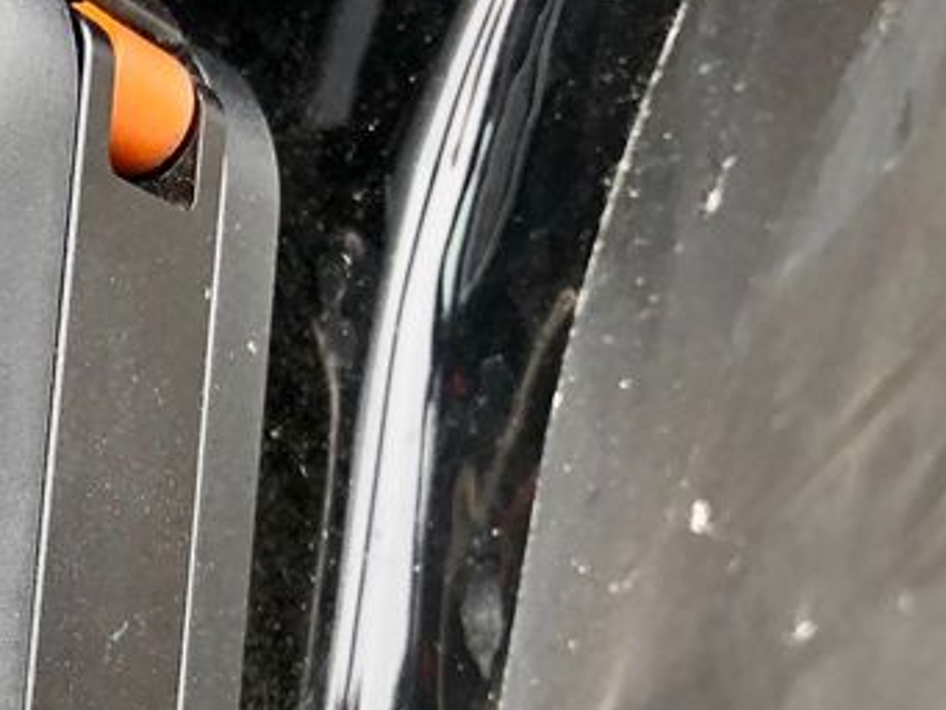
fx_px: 2870
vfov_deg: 13.7
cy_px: 854
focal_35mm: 105
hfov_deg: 17.1
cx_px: -424
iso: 40
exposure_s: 1/120
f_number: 1.8
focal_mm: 3.99
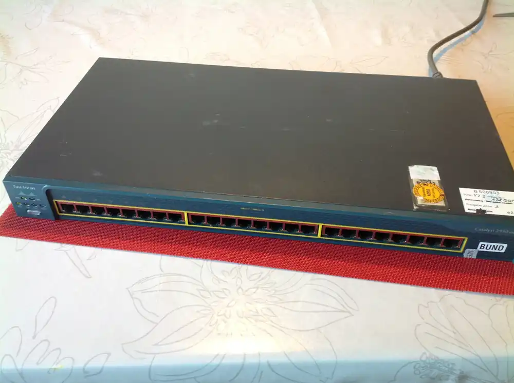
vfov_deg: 40.6
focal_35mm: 35
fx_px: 519
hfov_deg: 52.7
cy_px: 192
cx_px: 257
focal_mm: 4.28
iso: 80
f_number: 2.4
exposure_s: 1/15
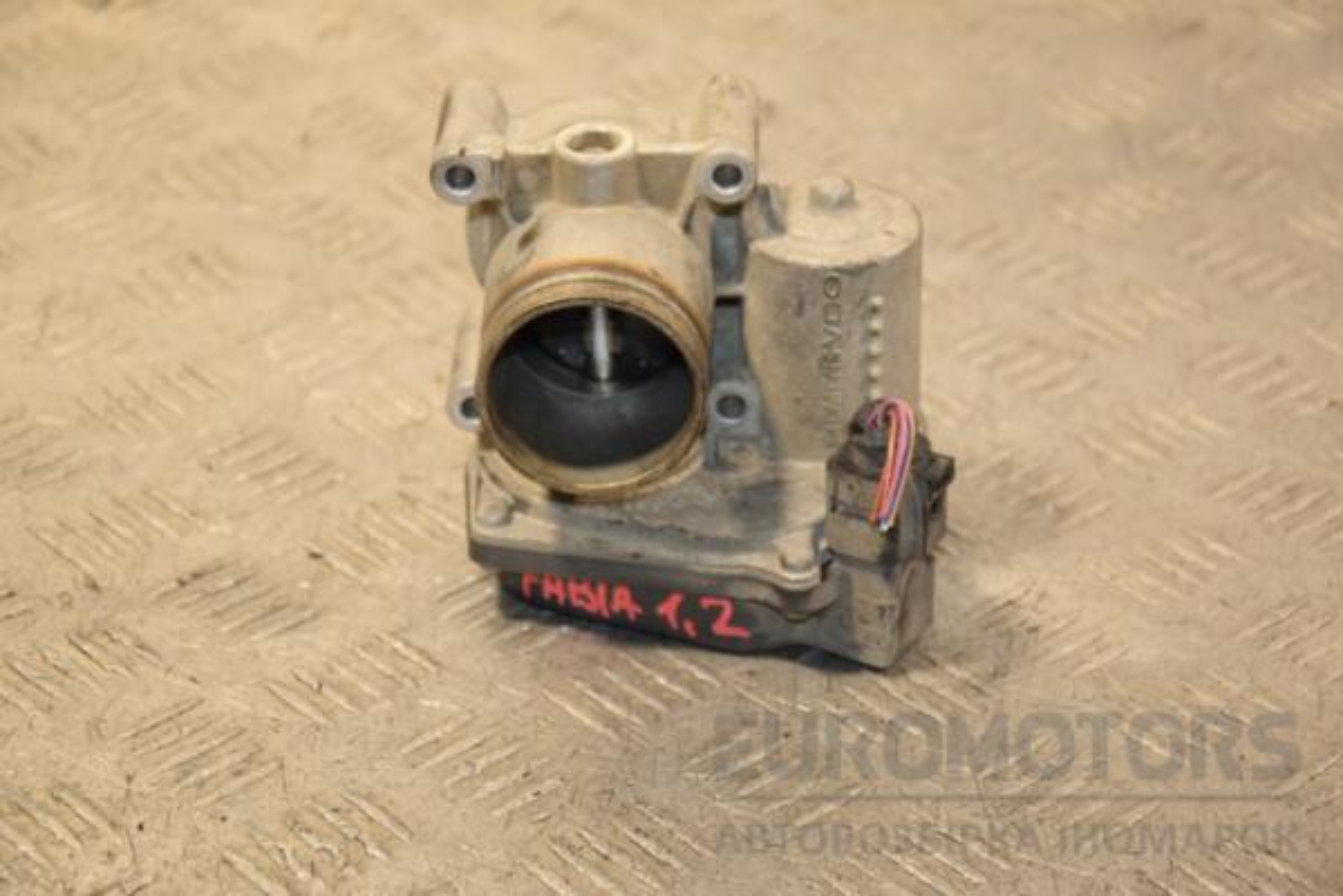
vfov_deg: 13.8
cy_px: 448
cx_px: 672
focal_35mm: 99
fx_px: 3693
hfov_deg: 20.6
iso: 800
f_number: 5.3
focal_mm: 66
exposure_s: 1/160
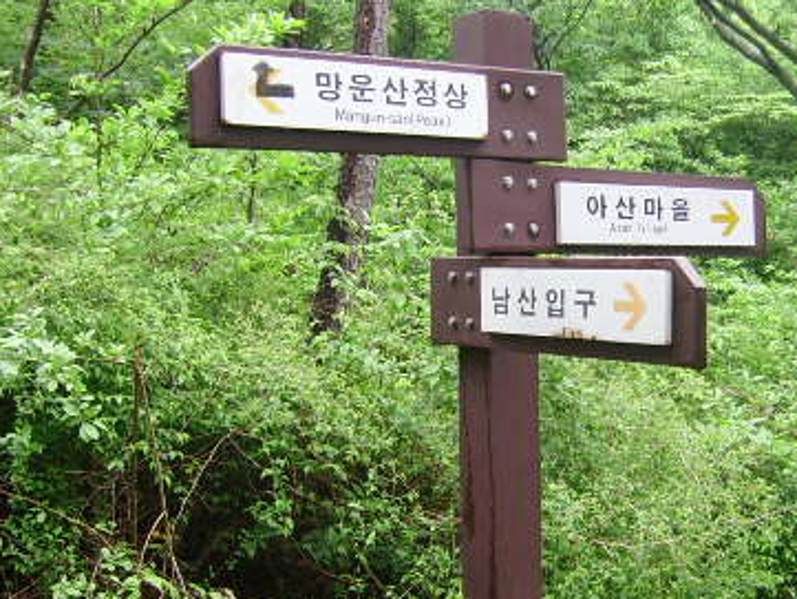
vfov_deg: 23.7
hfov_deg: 30.9
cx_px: 545
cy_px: 312
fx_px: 1428
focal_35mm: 62
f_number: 2.8
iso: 100
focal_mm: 5.95
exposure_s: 1/71
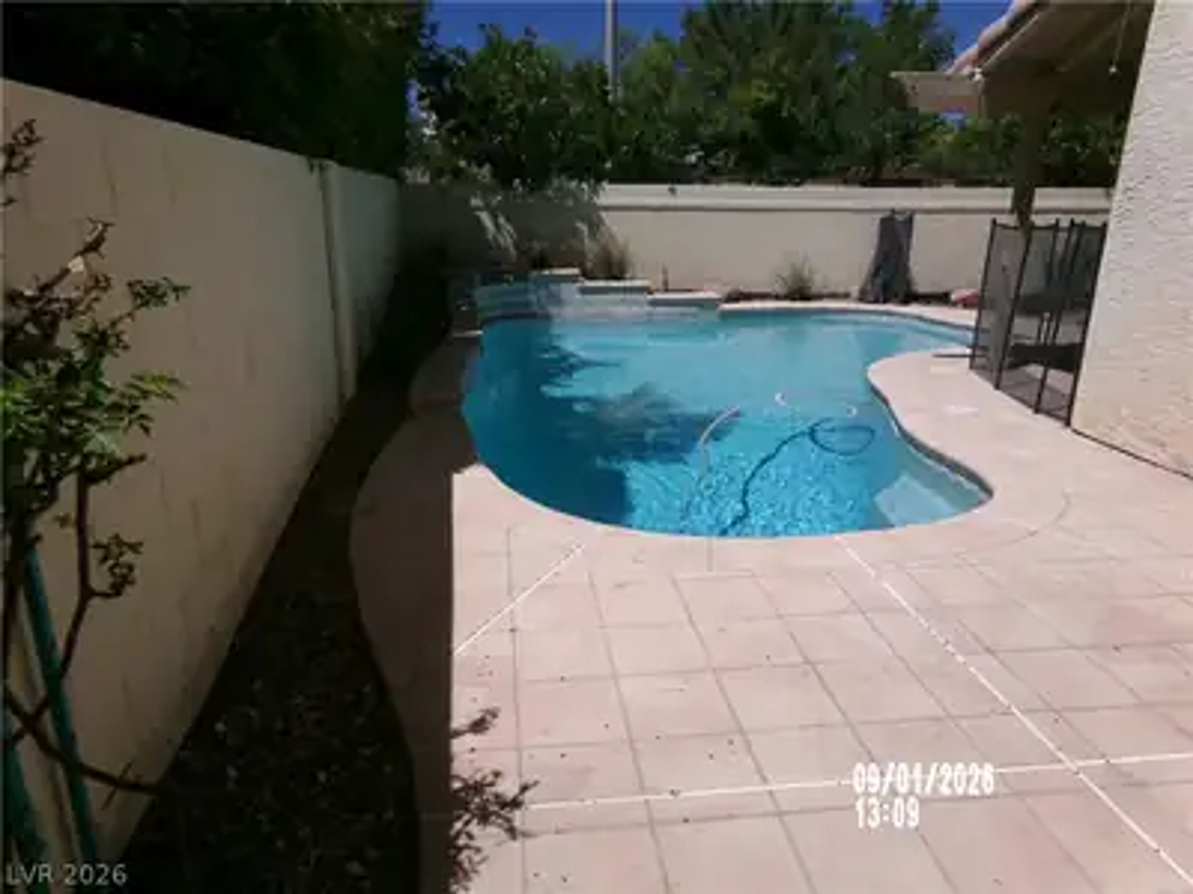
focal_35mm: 24
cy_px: 447
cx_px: 596
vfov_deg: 56.8
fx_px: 827
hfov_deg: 71.6
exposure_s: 1/280
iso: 100
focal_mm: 4.3
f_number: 11.07
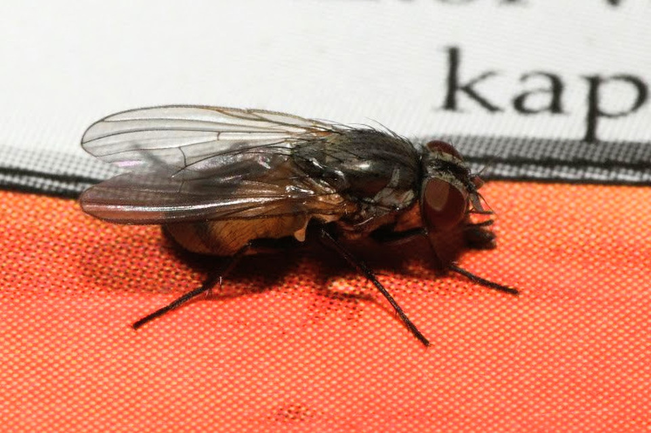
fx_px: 2847
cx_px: 326
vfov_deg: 8.7
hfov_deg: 13.0
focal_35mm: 158
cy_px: 216
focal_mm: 105
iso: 250
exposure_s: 1/60
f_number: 32
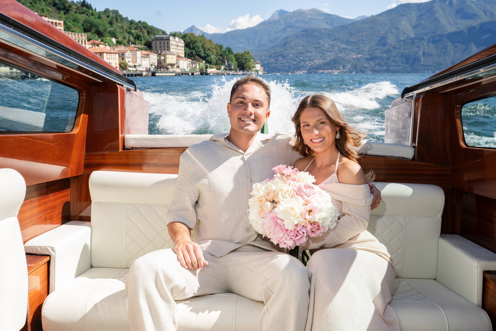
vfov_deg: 37.9
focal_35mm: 35
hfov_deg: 54.4
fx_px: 482
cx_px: 248
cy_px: 166
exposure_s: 1/250
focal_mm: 35
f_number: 7.1
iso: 100
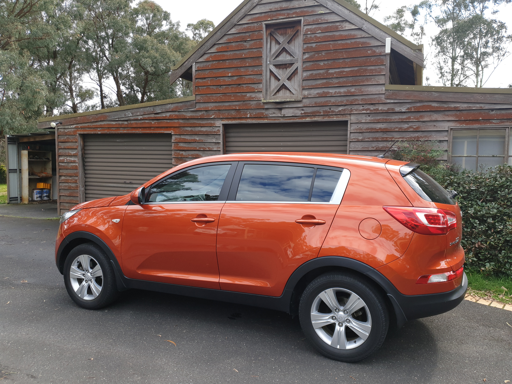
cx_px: 256
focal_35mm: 26
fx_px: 385
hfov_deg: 67.3
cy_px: 192
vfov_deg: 53.1
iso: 50
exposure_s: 1/763
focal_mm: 4.3
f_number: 1.5
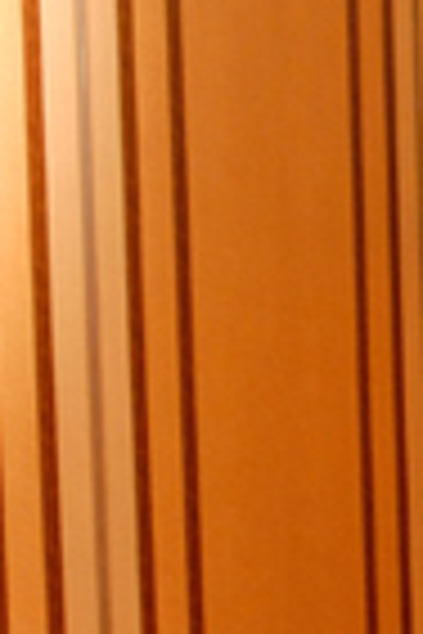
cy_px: 859
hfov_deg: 6.9
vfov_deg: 10.5
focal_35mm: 191
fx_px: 3366
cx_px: 844
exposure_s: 1/160
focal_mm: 28
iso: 800
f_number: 2
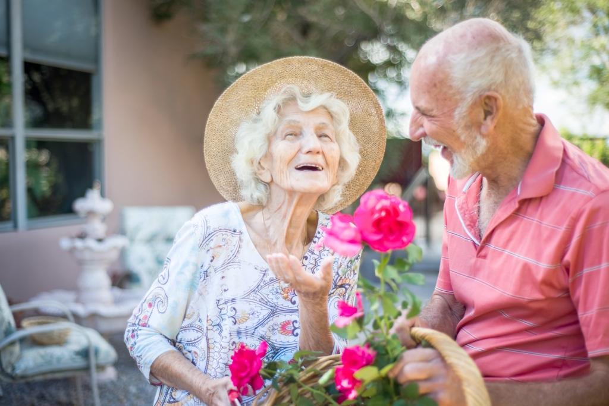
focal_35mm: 50
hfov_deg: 39.6
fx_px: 846
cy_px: 203
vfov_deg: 27.0
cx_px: 304
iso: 100
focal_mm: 50
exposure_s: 1/800
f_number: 1.8
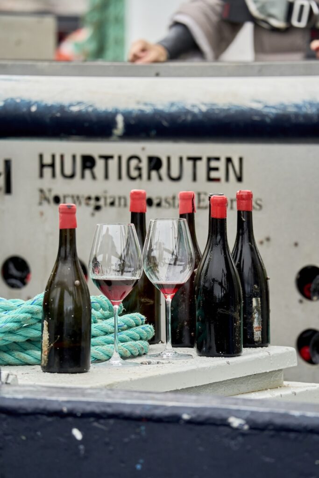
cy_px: 239
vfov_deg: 8.2
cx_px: 160
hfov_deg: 5.5
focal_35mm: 250
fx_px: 3322
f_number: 5.6
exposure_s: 1/500
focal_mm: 250
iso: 800
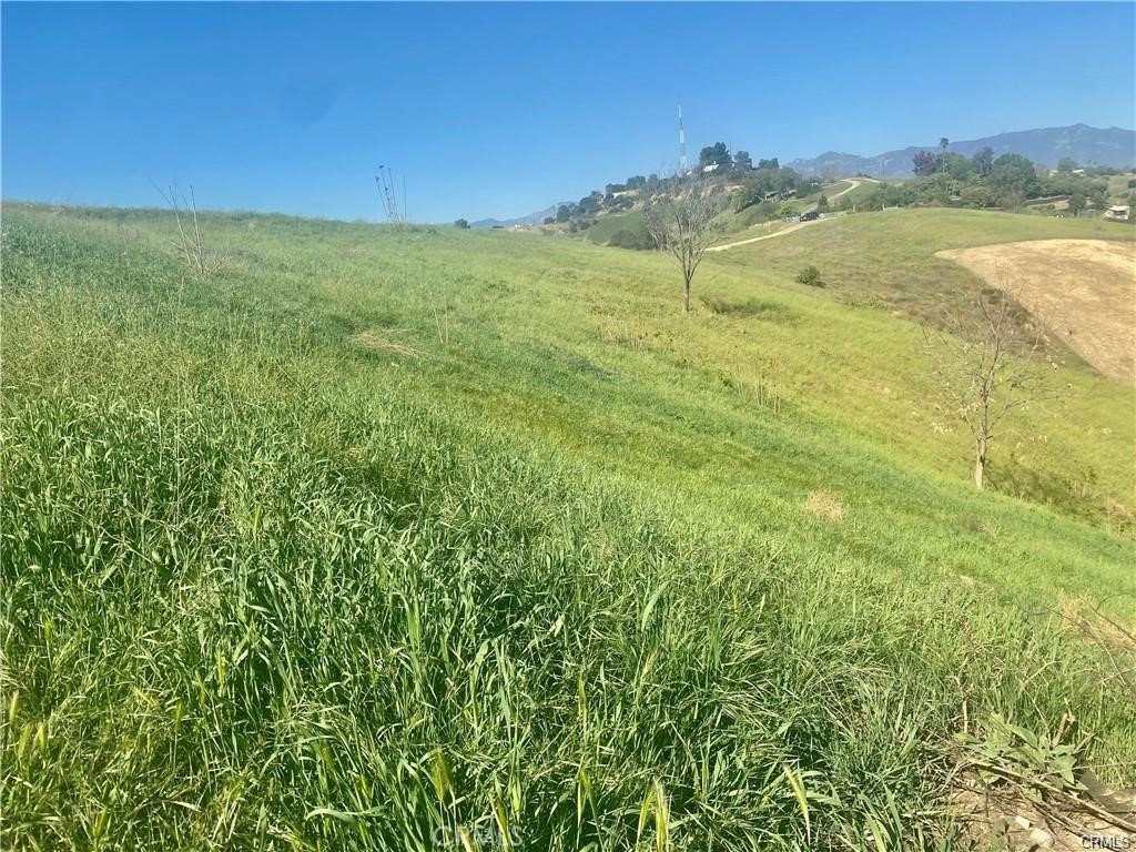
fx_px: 853
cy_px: 426
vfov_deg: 53.1
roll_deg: +5.7
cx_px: 568
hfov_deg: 67.3
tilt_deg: -9.5
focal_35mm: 26
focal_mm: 4.25
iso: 32
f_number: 1.8
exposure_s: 1/2268
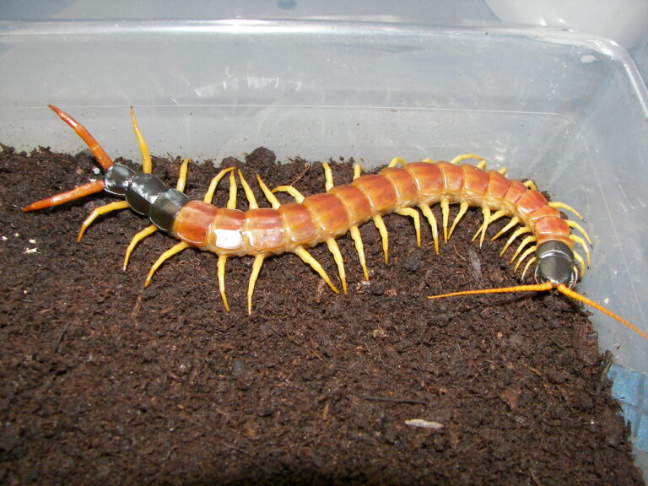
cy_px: 243
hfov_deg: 51.4
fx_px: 674
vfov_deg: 39.7
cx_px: 324
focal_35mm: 36
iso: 100
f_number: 2.8
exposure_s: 1/30
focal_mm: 6
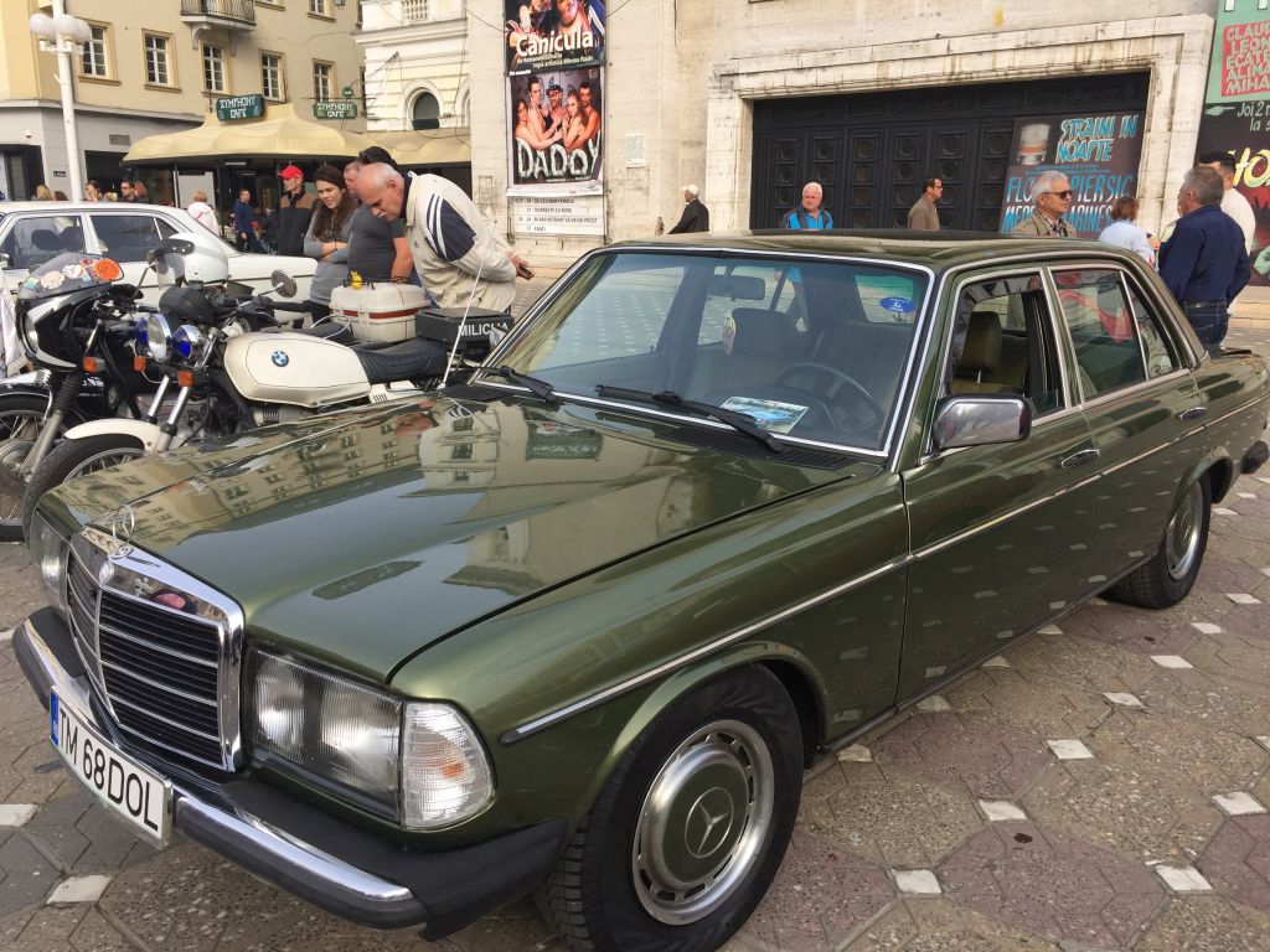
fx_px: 1064
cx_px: 635
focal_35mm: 29
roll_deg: +0.2
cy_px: 476
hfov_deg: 61.7
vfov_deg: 48.2
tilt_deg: -11.6
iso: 32
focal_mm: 4.15
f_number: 2.2
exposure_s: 1/920
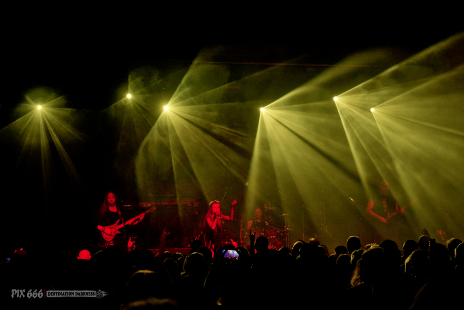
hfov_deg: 30.9
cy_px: 155
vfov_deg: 20.9
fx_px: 838
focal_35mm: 65
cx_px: 232
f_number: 5.6
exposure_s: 1/250
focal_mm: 65
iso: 2500
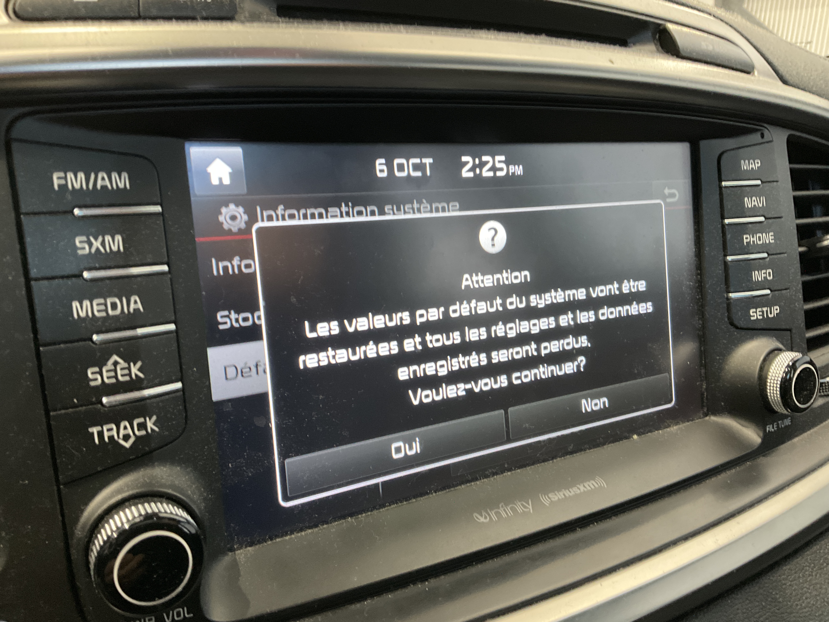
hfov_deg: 61.7
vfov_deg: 48.2
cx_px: 414
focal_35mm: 29
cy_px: 311
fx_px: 695
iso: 200
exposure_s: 1/40
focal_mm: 3
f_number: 1.8
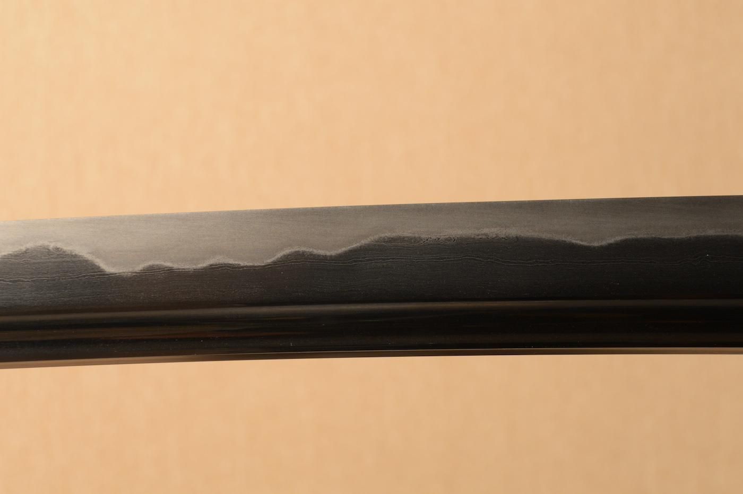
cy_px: 247
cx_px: 372
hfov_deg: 17.1
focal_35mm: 120
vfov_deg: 11.4
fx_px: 2475
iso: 400
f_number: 11
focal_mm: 80
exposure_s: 1/2
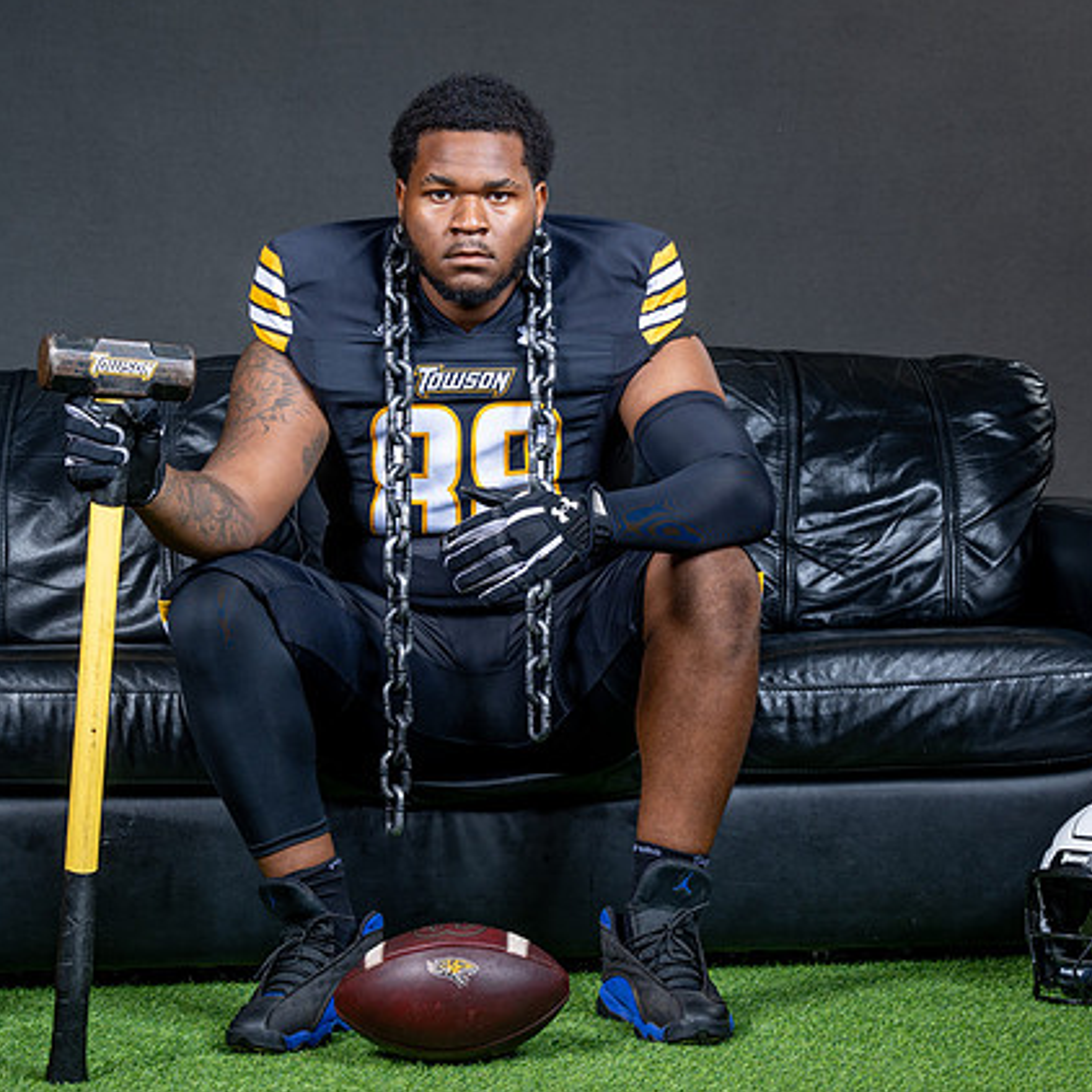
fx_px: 3176
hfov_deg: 19.5
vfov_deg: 19.5
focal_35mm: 89
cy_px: 621
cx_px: 714
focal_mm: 60
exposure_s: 1/200
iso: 100
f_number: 6.3
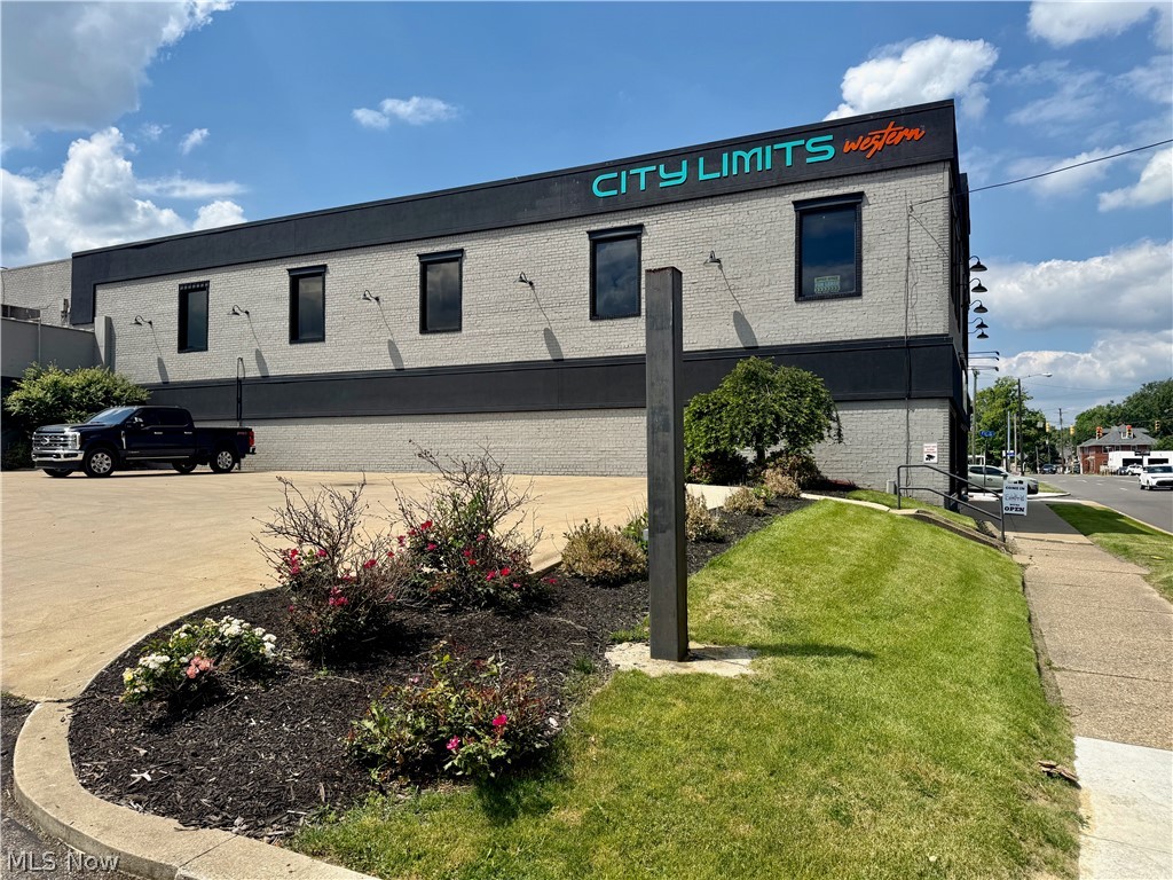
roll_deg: +0.0
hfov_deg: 71.6
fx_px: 813
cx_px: 586
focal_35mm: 24
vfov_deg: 56.8
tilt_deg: +2.1
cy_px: 440
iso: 80
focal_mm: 6.76
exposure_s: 1/5714
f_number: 1.78
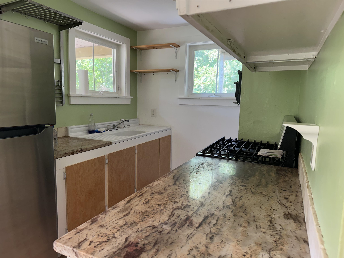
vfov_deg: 56.8
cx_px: 172
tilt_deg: -6.0
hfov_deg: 71.6
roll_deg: -1.6
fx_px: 239
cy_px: 129
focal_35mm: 24
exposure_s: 1/120
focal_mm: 6.86
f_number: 1.78
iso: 200
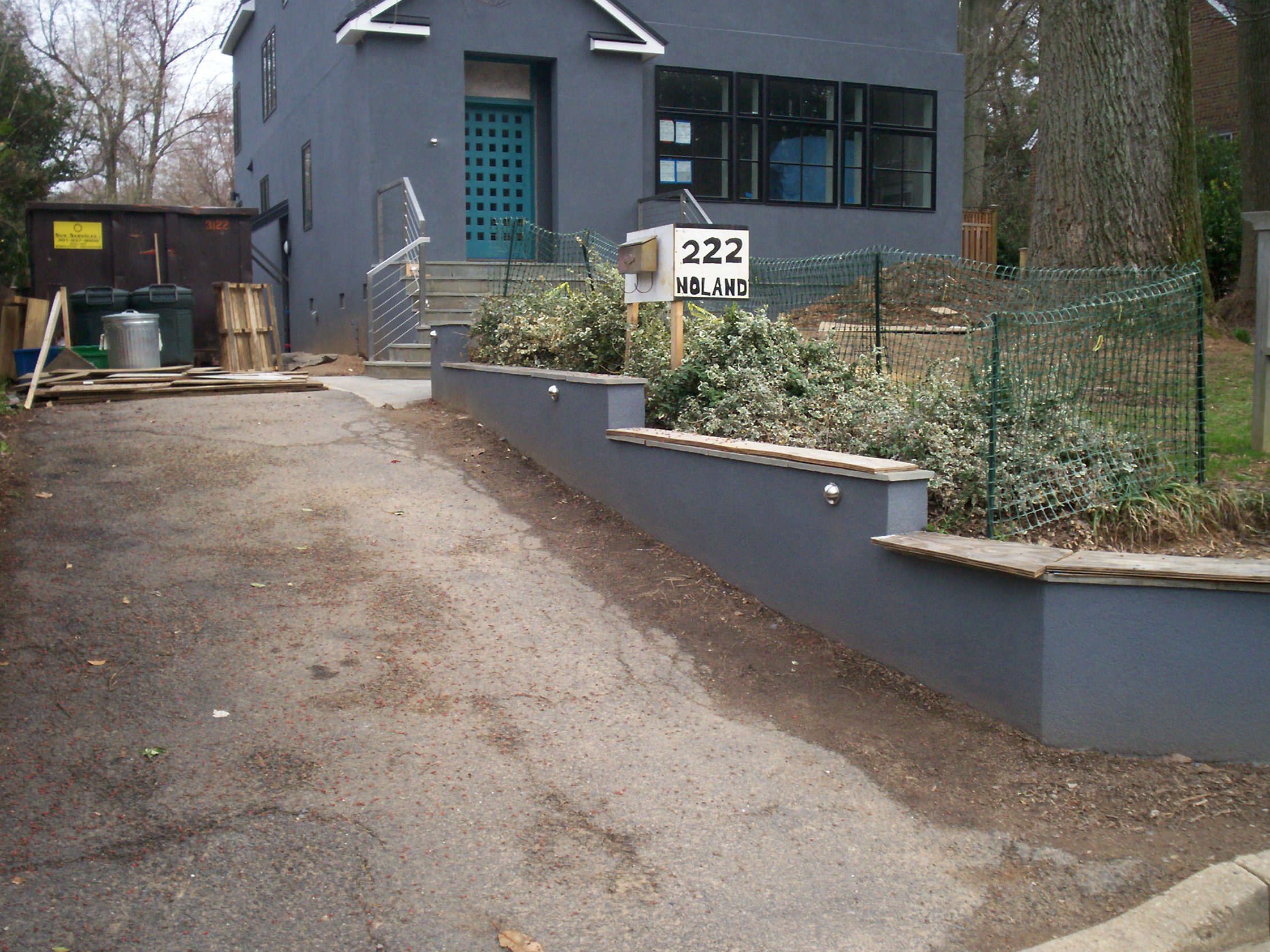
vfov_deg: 38.7
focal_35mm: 37
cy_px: 482
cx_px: 637
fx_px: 1357
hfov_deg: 50.1
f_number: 4.5
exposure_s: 1/155
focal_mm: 5.9
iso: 100
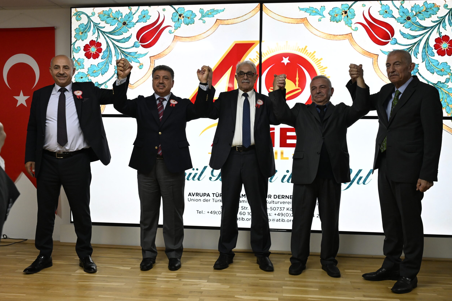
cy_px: 153
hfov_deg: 53.1
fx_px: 452
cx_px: 228
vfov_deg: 36.9
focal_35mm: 36
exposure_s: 1/50
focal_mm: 35
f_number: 8
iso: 4000
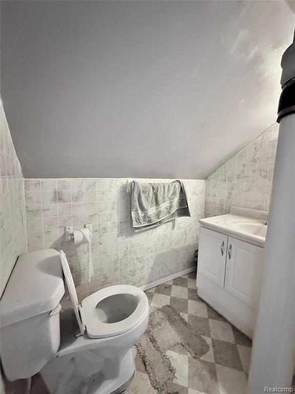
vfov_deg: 102.1
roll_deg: -2.0
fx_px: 159
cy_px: 197
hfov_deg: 85.7
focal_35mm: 14
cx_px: 148
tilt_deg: -5.9
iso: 1000
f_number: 2.2
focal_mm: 2.22
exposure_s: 1/60
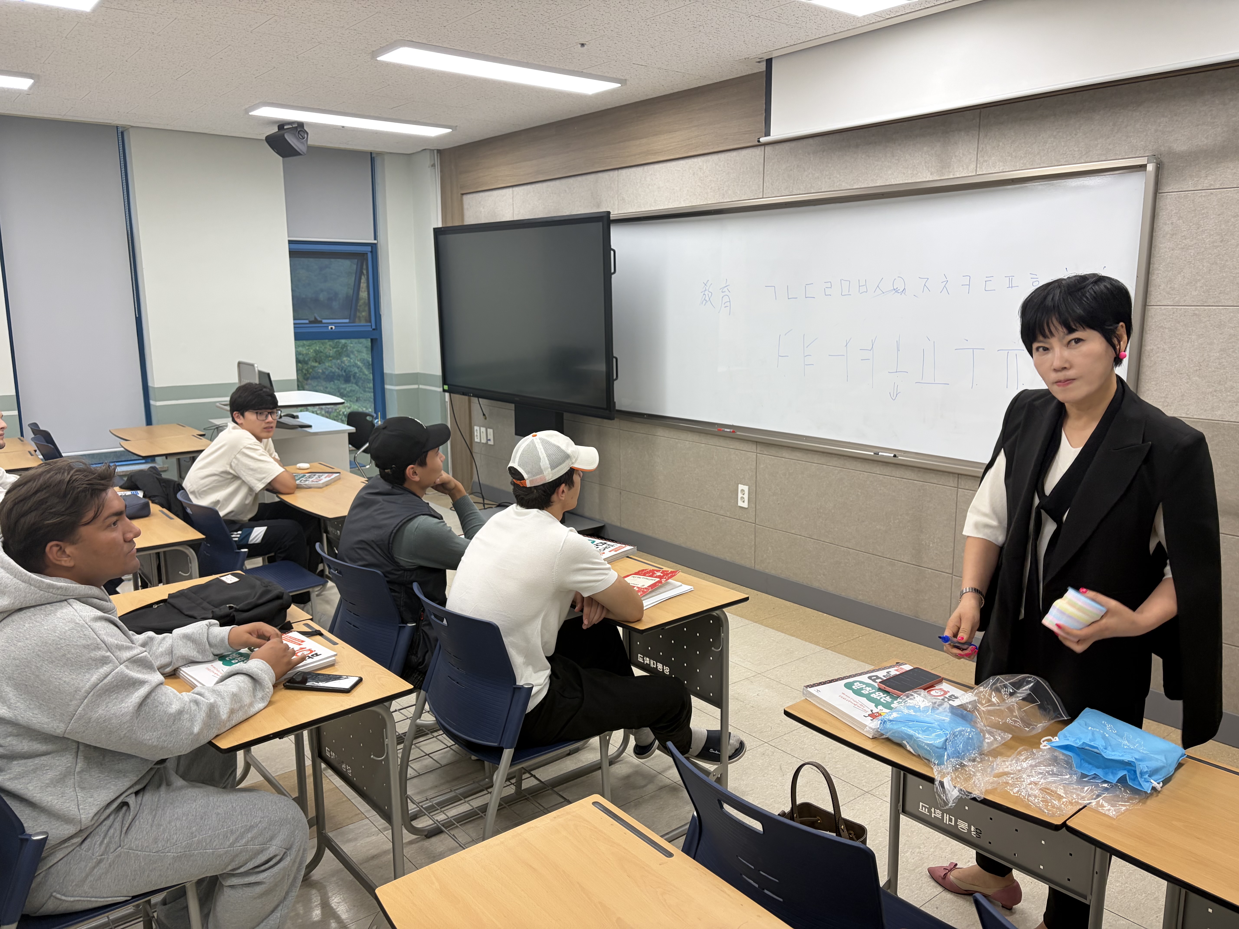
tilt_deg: -8.0
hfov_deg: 67.3
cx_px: 620
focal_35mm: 26
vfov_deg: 53.1
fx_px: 931
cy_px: 464
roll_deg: +2.2
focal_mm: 5.96
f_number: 1.6
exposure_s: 1/120
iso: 80
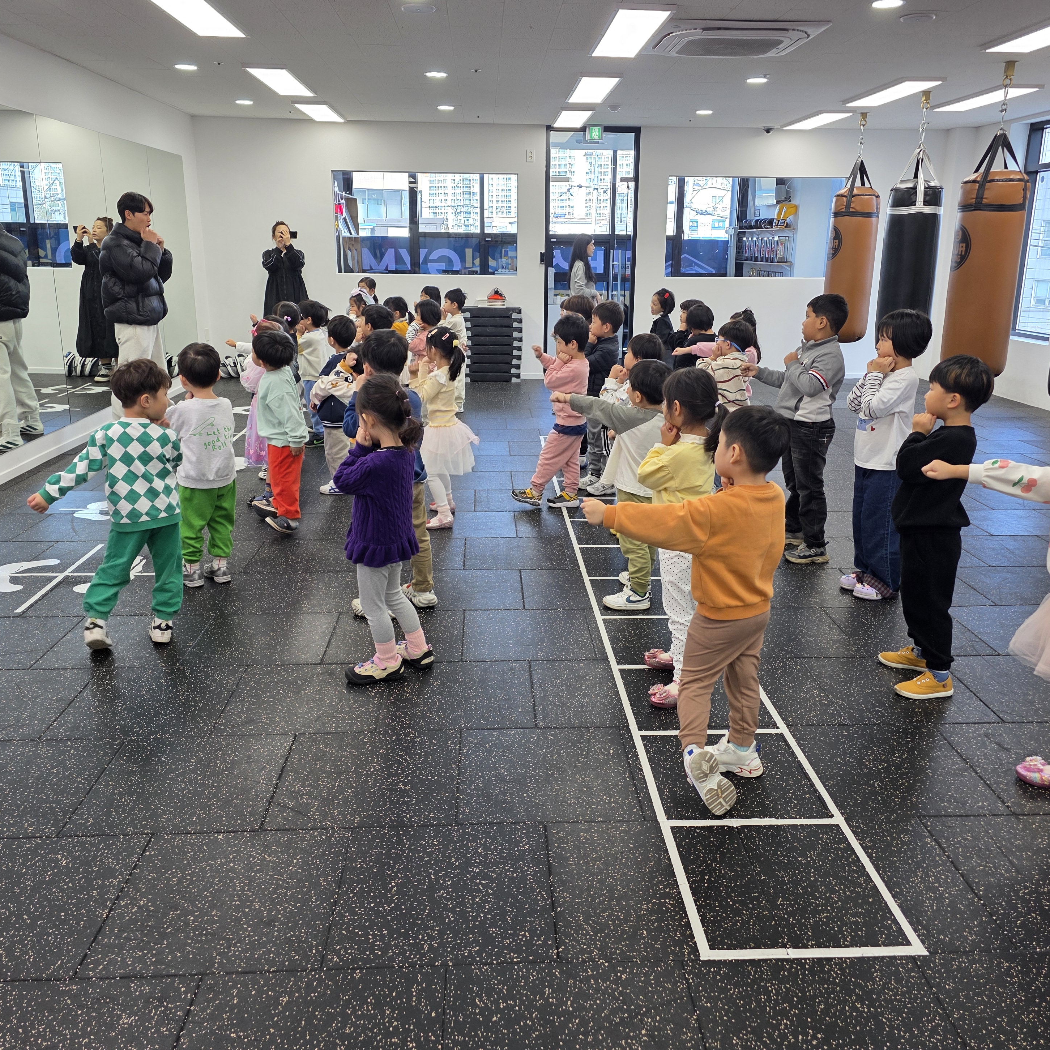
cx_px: 550
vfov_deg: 57.3
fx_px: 961
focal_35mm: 28
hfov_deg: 57.3
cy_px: 525
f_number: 1.7
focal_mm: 6.3
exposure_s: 1/120
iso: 80
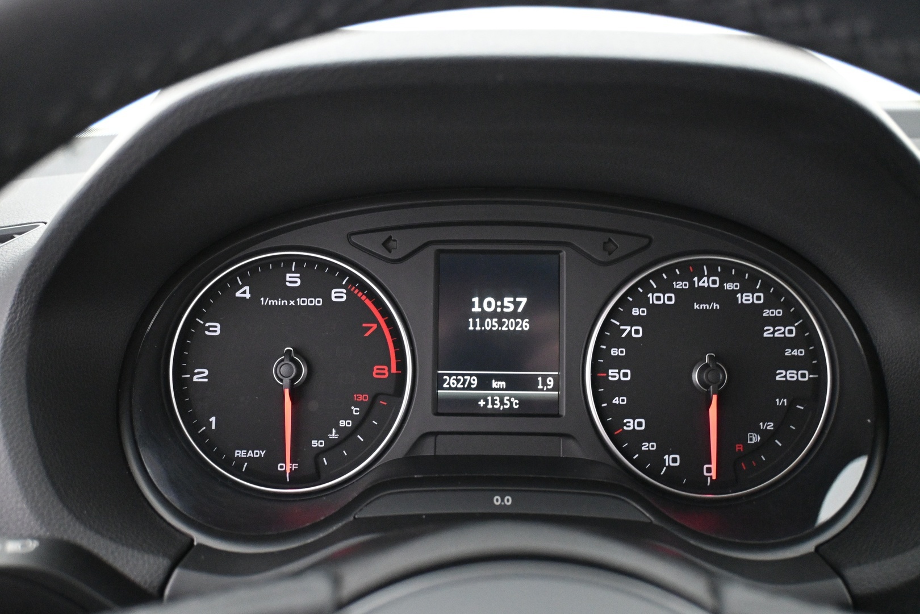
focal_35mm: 33
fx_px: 843
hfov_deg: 57.2
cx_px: 460
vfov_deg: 40.0
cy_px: 307
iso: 4000
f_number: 4
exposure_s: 1/15
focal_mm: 22
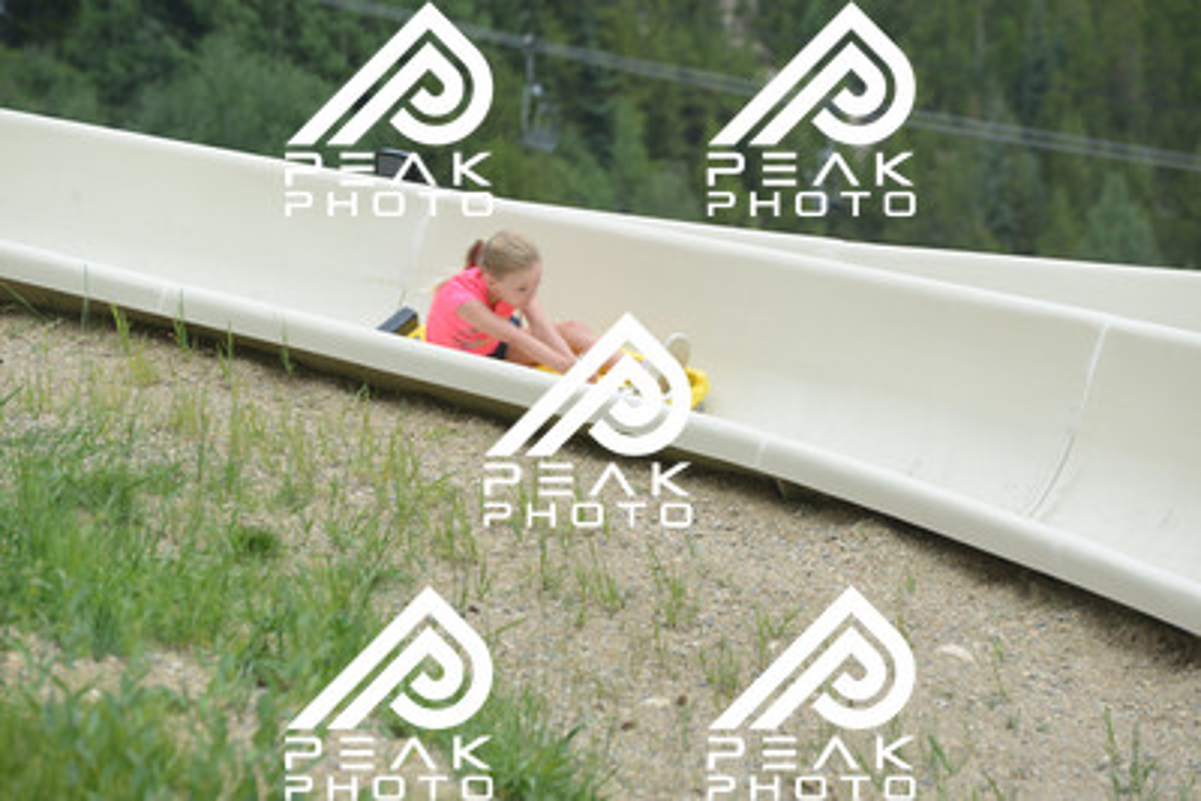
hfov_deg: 10.5
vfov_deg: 7.0
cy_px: 400
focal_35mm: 195
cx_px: 600
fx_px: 6507
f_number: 6.3
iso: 360
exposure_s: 1/640
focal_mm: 195
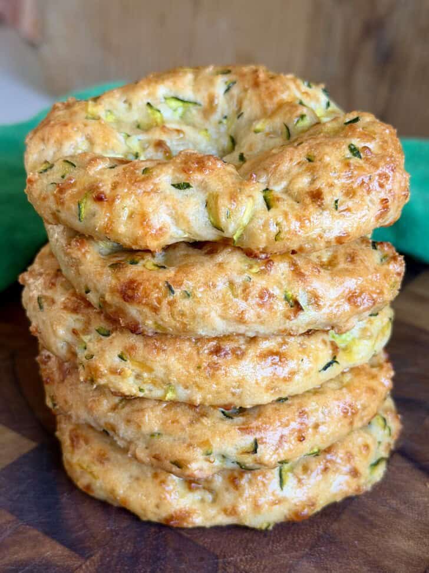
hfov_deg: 30.3
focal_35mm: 48
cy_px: 286
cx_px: 214
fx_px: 793
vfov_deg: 39.7
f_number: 1.8
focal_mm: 6.8
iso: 100
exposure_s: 1/92
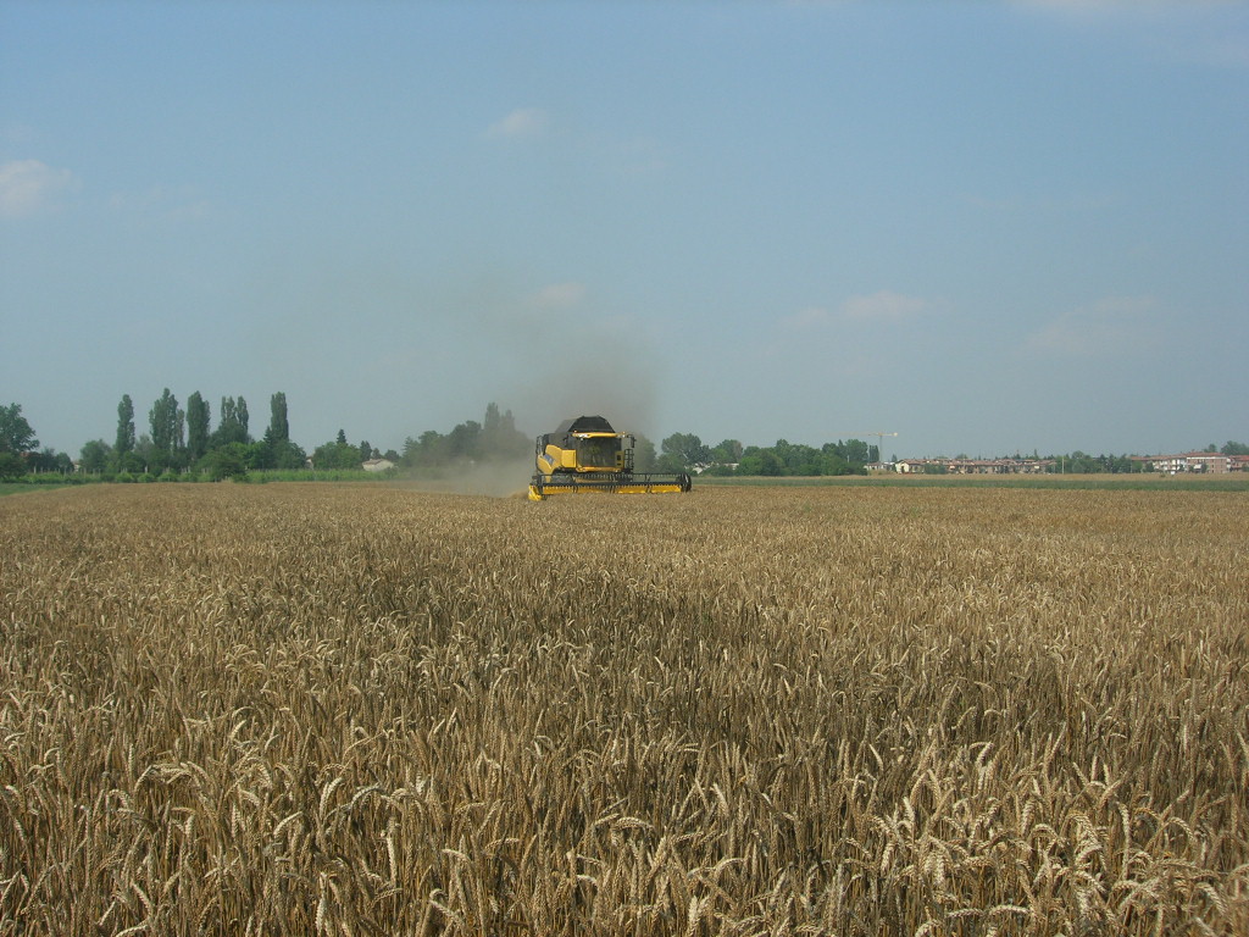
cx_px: 624
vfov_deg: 37.7
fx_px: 1371
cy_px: 468
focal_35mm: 38
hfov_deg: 49.0
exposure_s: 1/641
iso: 64
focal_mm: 7.8
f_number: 4.8
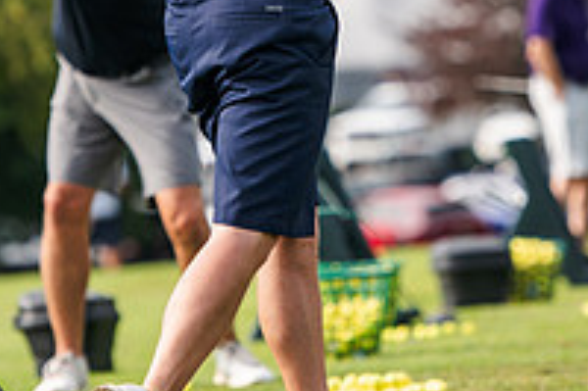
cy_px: -66
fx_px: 7344
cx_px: 312
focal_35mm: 450
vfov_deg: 3.0
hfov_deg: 4.6
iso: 80
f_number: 3.2
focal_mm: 155
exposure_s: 1/640
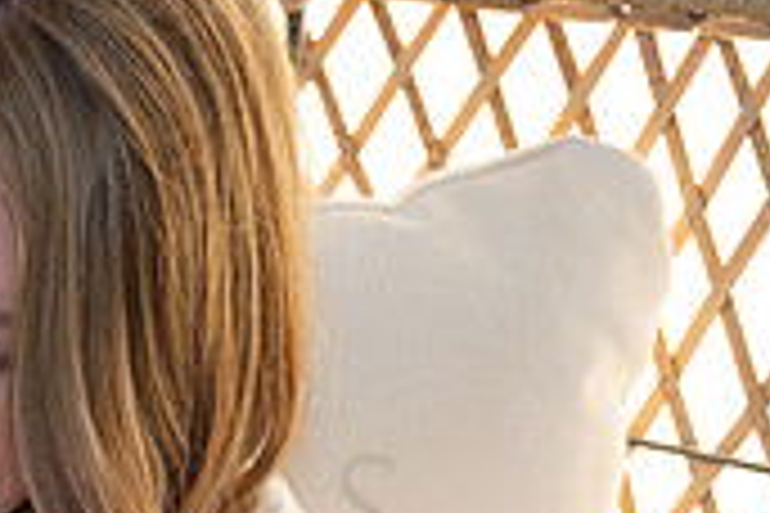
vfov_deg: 8.8
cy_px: 731
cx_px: -423
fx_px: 3272
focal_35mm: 153
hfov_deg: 12.7
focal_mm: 45
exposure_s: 1/320
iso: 1600
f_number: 4
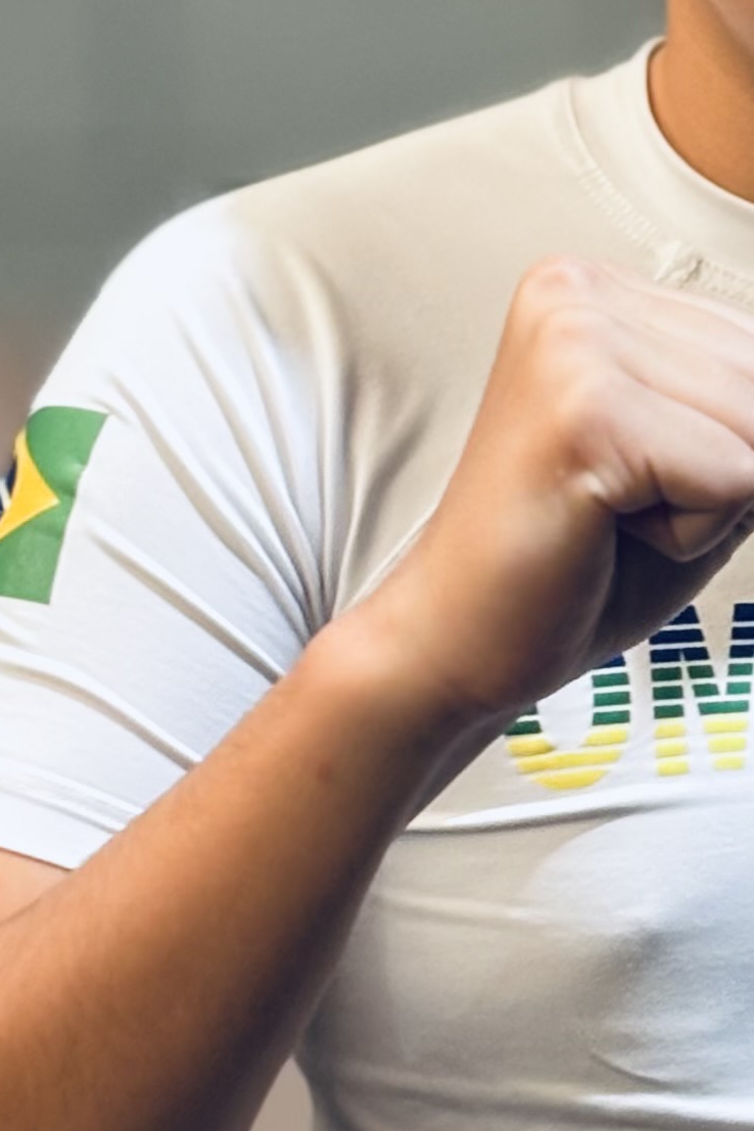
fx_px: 6189
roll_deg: -1.1
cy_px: 783
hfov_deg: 6.9
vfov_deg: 10.4
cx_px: 1109
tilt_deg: -10.8
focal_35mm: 197
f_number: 1.6
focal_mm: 5.96
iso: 200
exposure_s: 1/40
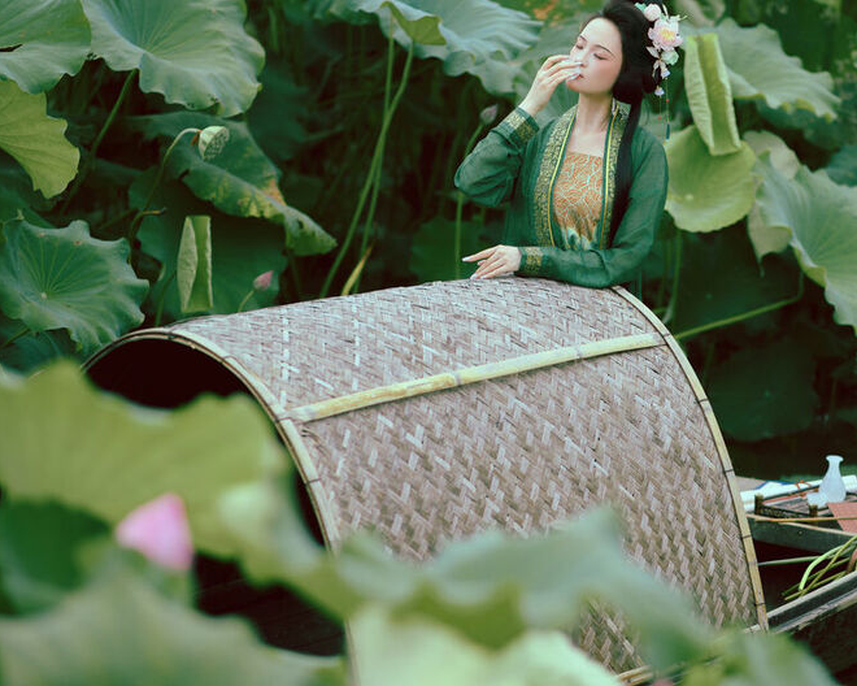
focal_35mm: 127
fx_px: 3221
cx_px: 596
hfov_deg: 15.1
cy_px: 288
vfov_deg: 12.1
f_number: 1.8
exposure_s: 1/800
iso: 100
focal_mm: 85
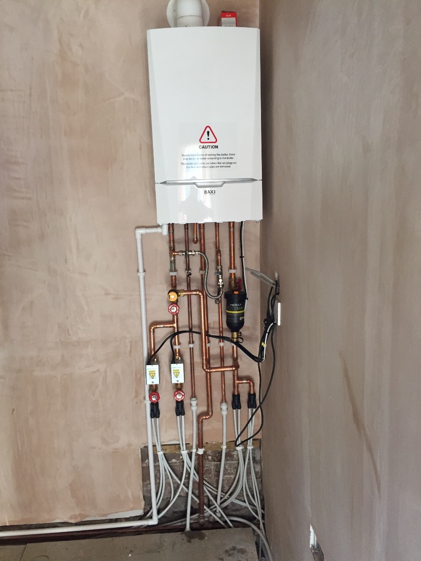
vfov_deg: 61.7
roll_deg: +1.9
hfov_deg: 48.2
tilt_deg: -8.5
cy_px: 280
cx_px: 210
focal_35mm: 29
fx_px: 470
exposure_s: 1/33
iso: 160
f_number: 2.2
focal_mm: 4.15
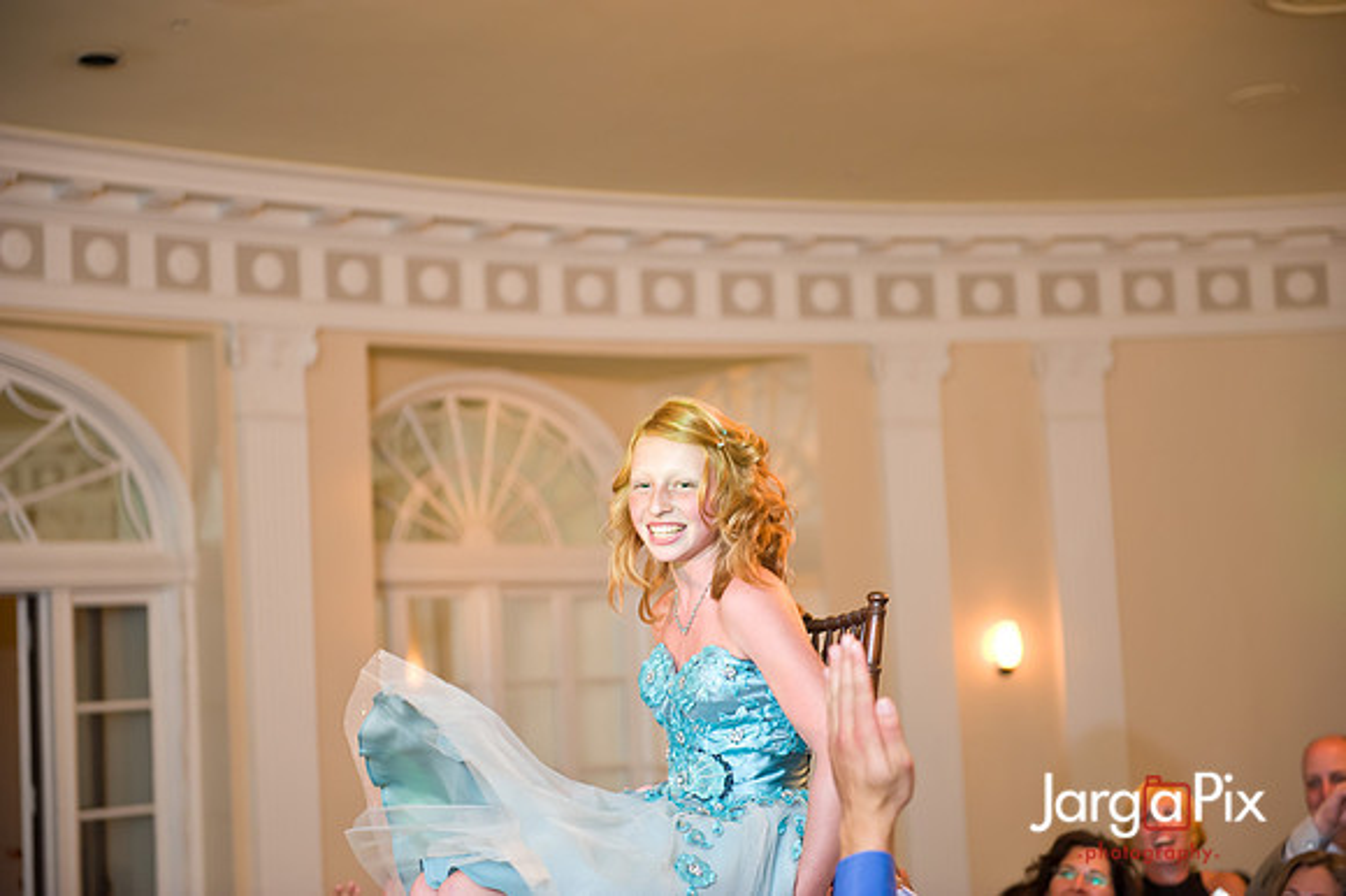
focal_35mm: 70
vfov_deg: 19.4
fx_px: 2616
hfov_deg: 28.9
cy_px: 448
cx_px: 673
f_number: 3.2
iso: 1600
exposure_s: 1/125
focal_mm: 70
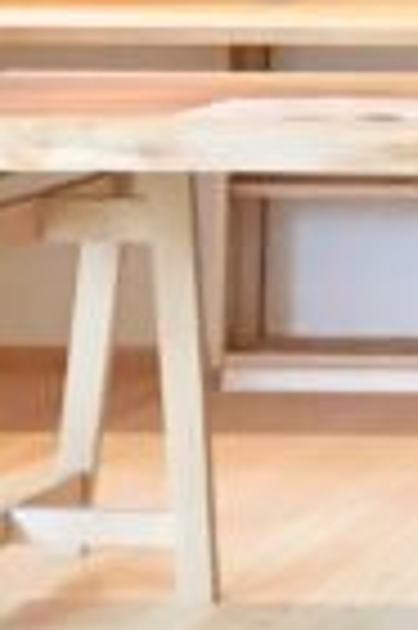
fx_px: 3858
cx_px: 1362
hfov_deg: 5.7
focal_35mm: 221
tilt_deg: +1.5
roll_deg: -1.1
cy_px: -328
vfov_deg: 9.1
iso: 100
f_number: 2.2
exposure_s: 1/30
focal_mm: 4.15
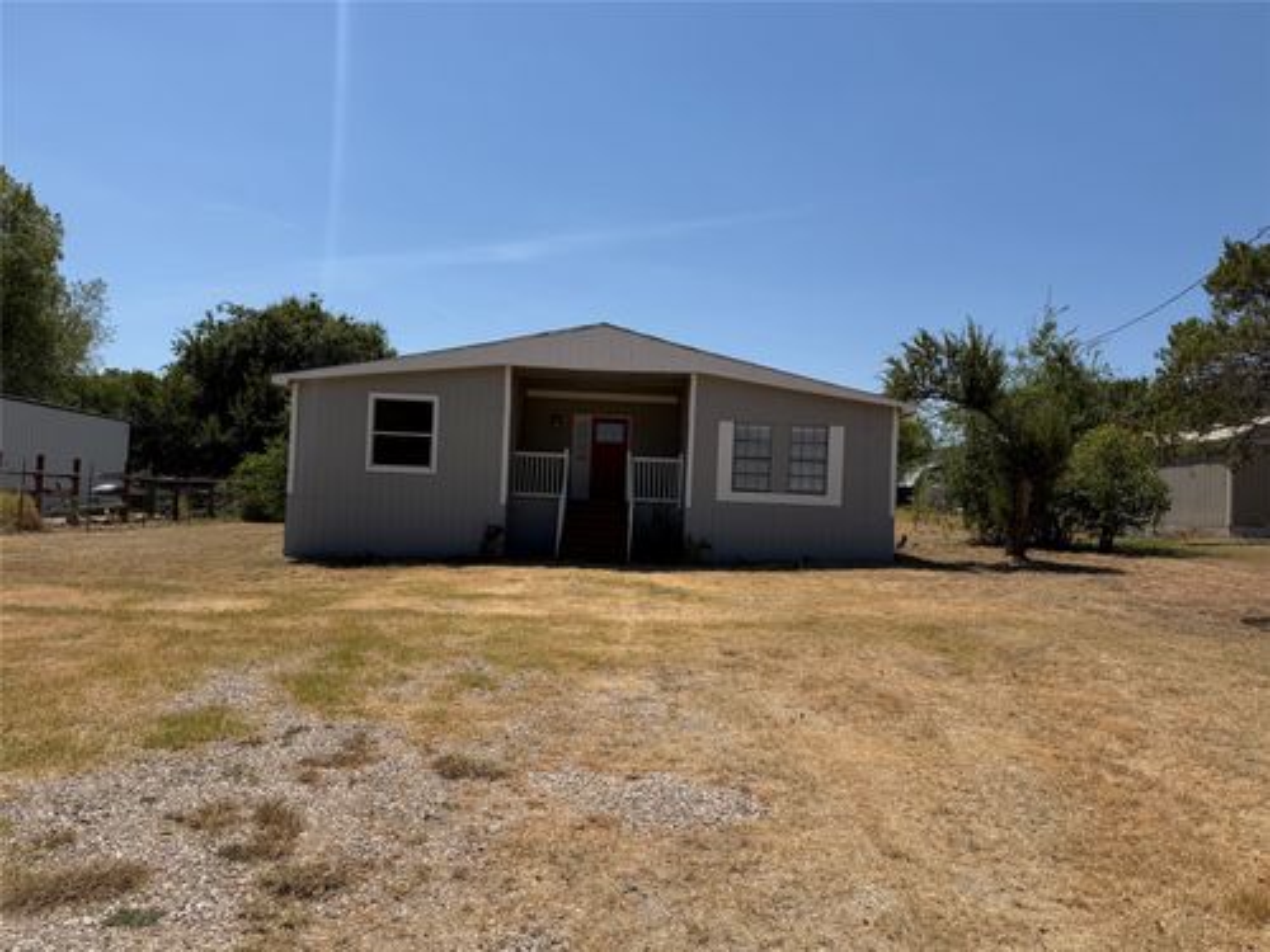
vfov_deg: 56.8
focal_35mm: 24
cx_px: 635
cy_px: 476
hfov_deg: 71.6
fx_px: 881
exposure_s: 1/8130
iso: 80
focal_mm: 6.76
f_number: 1.78
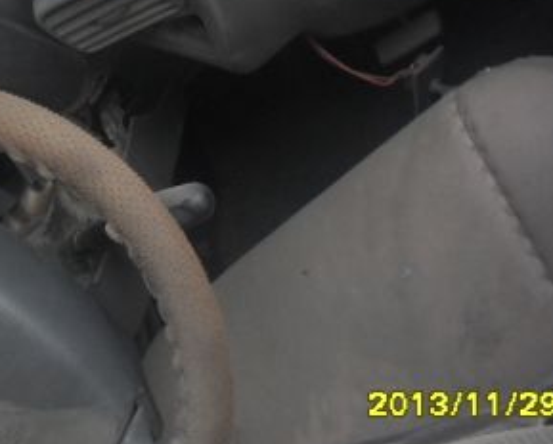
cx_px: 0
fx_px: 1344
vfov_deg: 18.4
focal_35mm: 82
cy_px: 33
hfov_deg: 22.4
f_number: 2.8
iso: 80
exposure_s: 1/60
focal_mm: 6.3
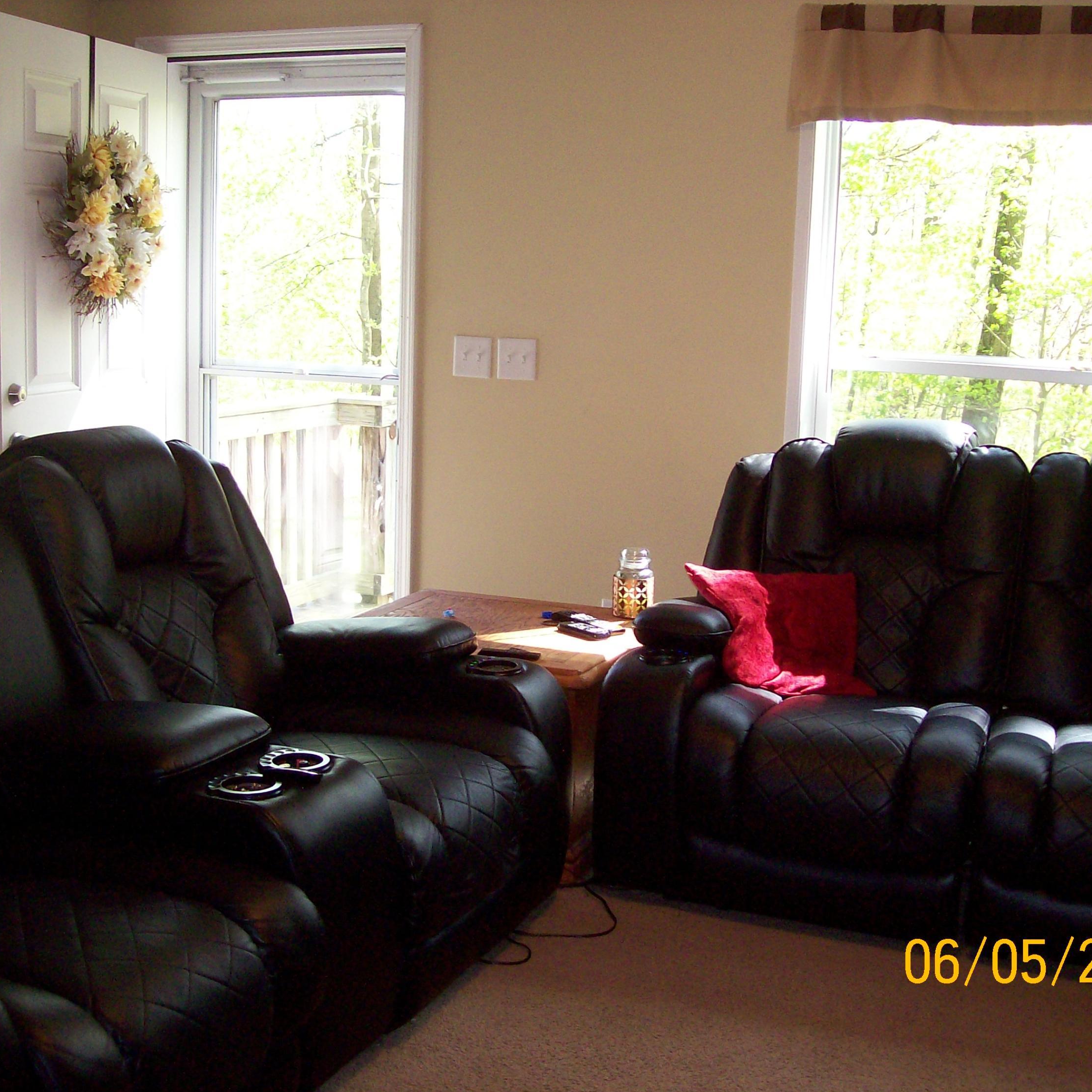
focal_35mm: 43
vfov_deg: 39.2
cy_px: 544
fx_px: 1535
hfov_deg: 39.2
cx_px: 529
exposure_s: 1/64
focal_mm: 6
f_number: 2.7
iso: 140
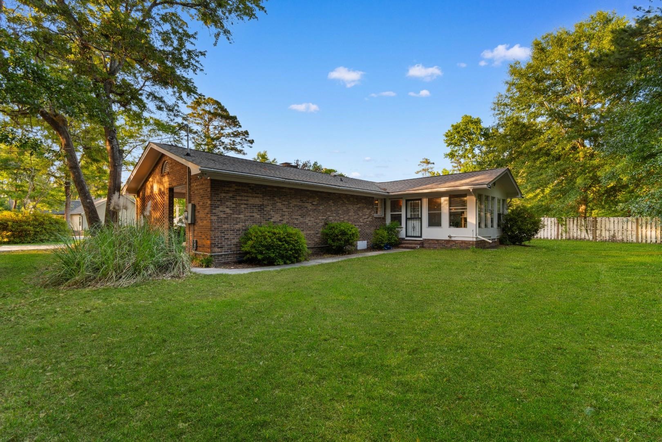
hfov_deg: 100.4
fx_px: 276
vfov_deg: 77.3
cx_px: 331
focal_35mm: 15
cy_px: 221
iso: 100
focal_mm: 10
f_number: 4.5
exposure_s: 1/30
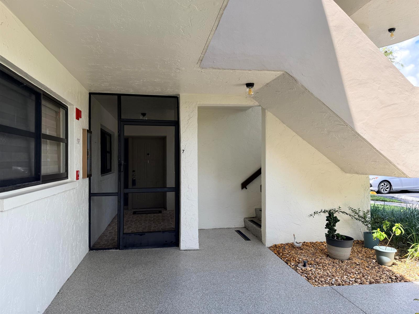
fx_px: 291
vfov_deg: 56.8
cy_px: 157
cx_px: 210
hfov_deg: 71.6
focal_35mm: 24
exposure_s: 1/637
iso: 80
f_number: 1.78
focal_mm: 6.76
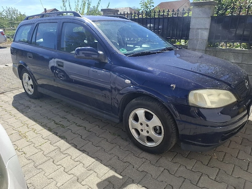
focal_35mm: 23
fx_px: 167
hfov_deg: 73.9
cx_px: 126
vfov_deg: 58.9
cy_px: 94
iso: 50
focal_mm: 5.54
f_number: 1.8
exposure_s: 1/2000
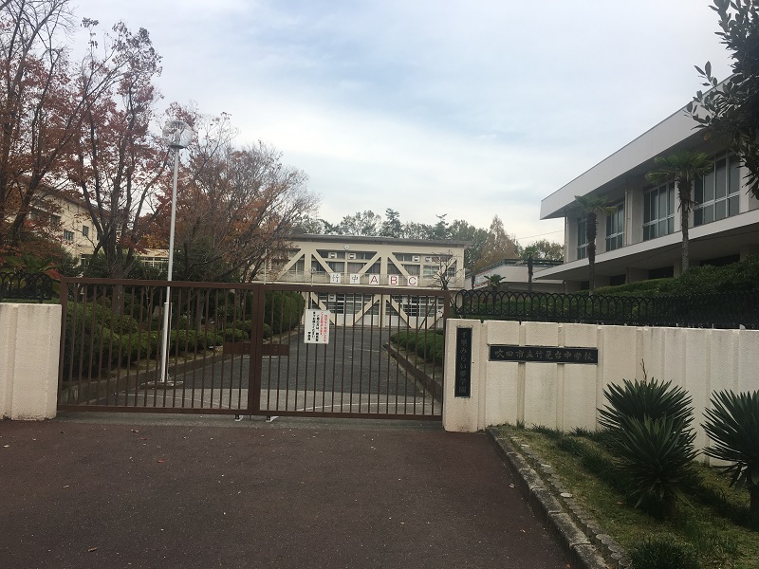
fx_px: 636
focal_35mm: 29
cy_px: 284
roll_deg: -2.7
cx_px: 380
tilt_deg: +2.5
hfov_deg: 61.7
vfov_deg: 48.2
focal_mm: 4.15
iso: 25
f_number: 2.2
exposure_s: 1/466
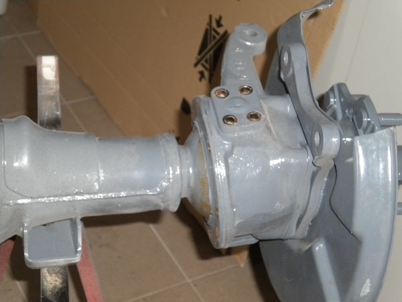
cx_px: 201
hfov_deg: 24.7
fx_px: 917
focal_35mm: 79
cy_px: 151
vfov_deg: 18.7
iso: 400
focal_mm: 14.3
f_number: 5.1
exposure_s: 1/60
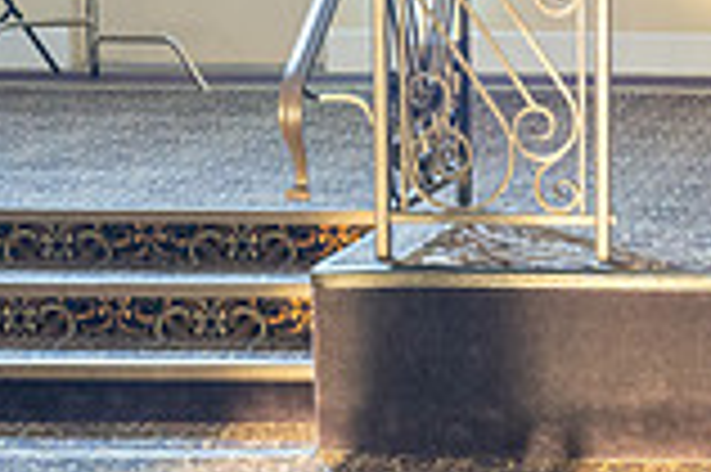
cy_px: 161
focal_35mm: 157
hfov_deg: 12.3
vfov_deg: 8.7
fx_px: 3097
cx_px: 1128
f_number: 4
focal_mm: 38
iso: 800
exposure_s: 1/80
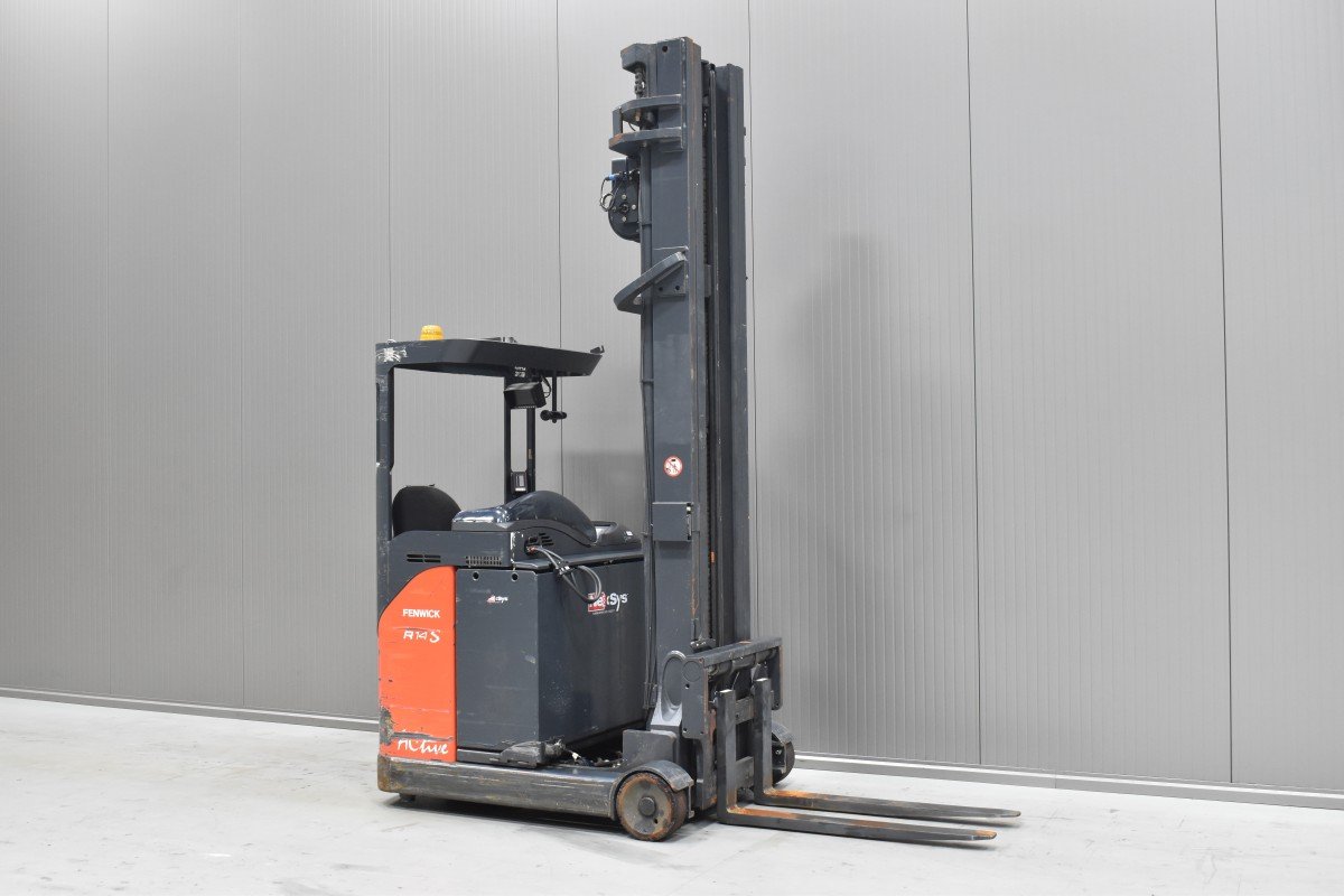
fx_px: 1456
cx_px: 672
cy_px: 448
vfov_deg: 34.2
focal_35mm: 39
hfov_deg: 49.6
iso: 1250
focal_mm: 26
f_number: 6.3
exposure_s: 1/15
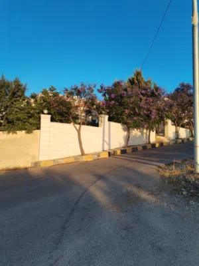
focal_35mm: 26
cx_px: 100
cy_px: 133
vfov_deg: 67.3
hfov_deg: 53.1
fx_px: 199
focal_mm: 4.75
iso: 100
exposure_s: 1/405
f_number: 1.8
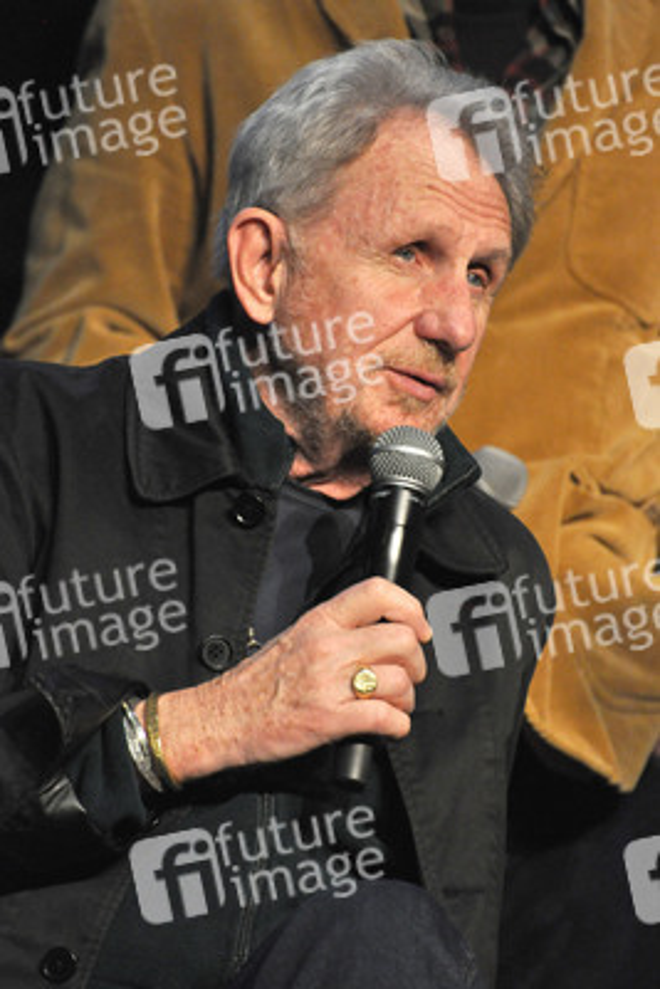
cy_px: 494
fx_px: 12363
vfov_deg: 4.6
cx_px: 330
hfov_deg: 3.1
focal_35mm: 450
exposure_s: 1/125
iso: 2000
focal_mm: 300
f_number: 5.6
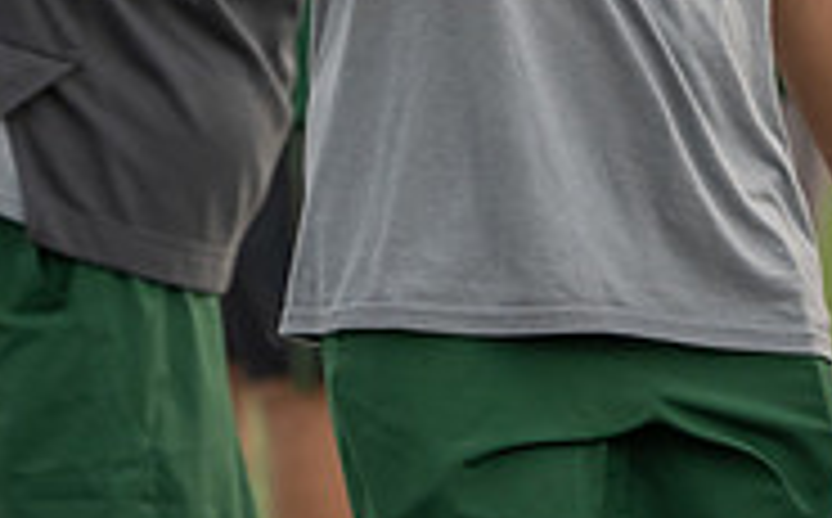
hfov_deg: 2.1
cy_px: -205
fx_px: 22844
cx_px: 580
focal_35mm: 1009
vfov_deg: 1.3
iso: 640
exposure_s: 1/500
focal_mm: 315
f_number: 5.6
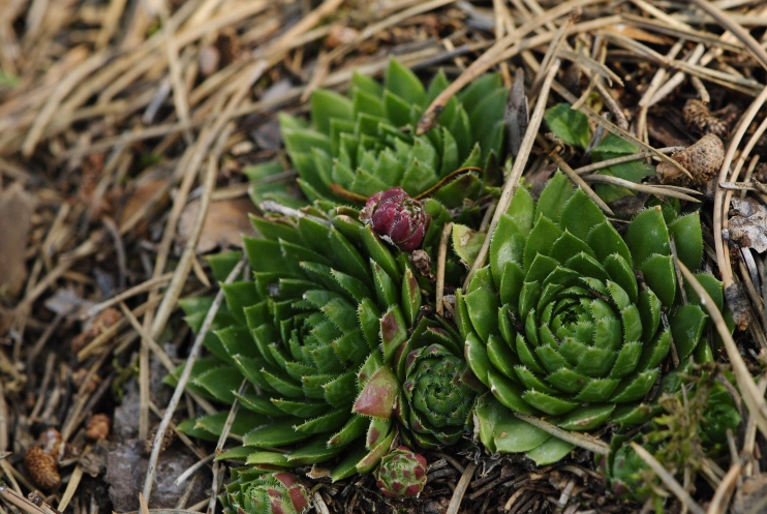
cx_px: 403
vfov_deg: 10.0
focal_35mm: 138
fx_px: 2934
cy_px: 254
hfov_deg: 14.9
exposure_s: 1/100
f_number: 6.3
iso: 400
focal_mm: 85
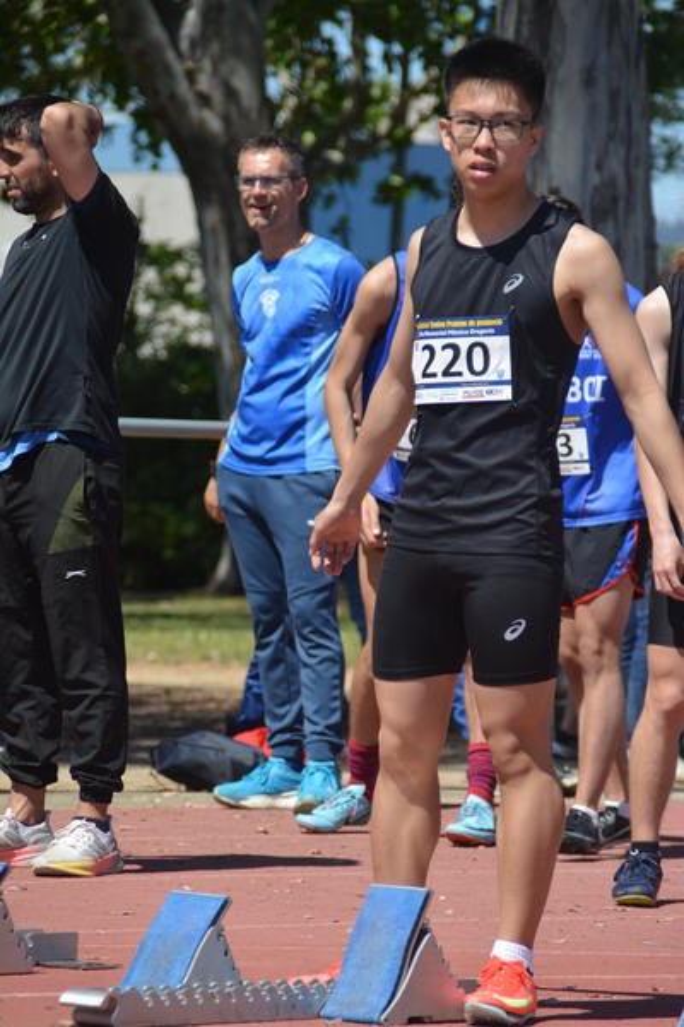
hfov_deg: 4.6
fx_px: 8549
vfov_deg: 6.9
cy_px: 514
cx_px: 342
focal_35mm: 300
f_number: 6.3
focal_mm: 200
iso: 400
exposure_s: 1/1600
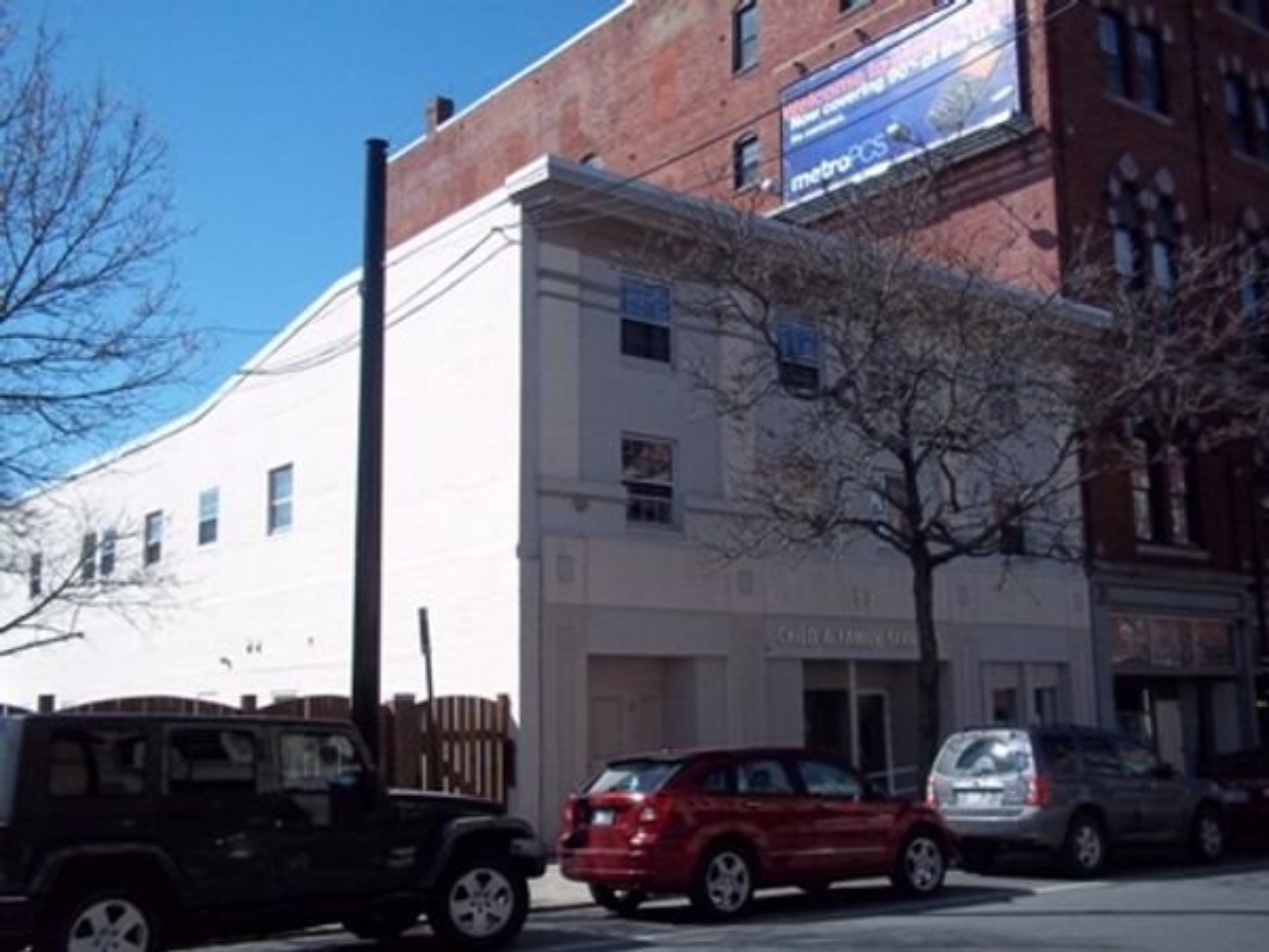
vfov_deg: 39.7
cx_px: 634
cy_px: 476
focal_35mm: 36
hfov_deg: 51.4
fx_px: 1320
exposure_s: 1/500
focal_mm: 6.5
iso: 200
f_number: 8
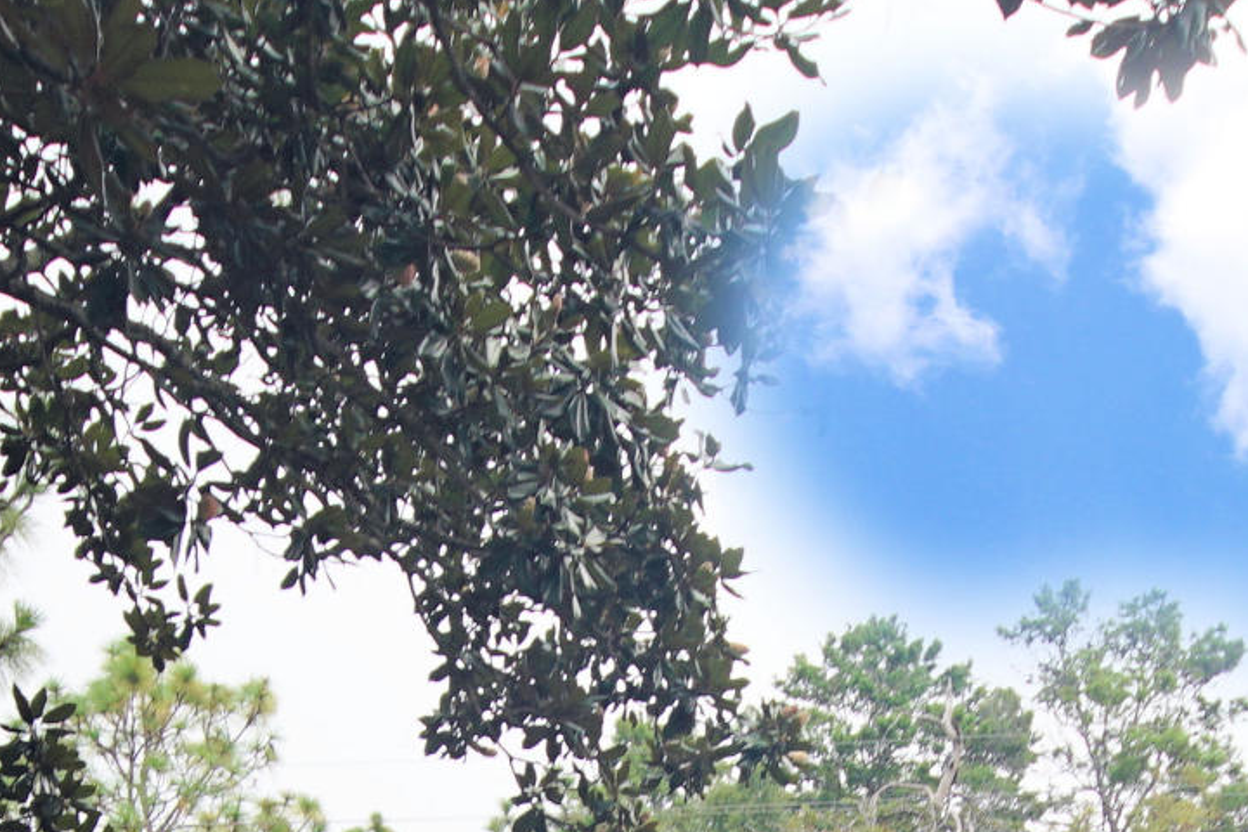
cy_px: 1505
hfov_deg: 27.0
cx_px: 653
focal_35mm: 75
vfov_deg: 15.6
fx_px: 2600
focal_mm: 12
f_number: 5.6
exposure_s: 1/100
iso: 100
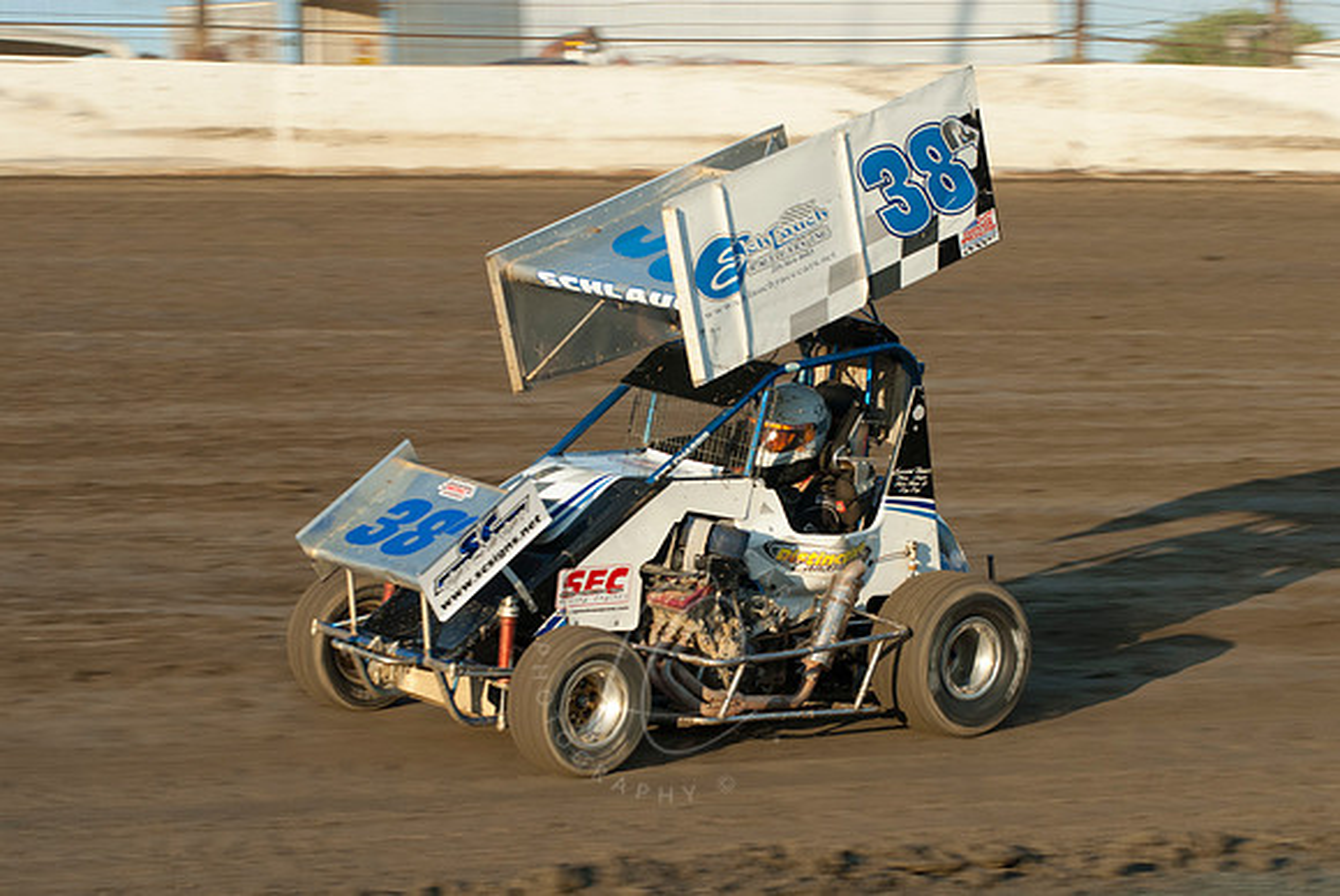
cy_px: 448
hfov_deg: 17.0
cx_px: 670
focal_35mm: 120
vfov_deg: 11.4
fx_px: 4471
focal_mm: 80
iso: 400
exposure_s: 1/400
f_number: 7.1
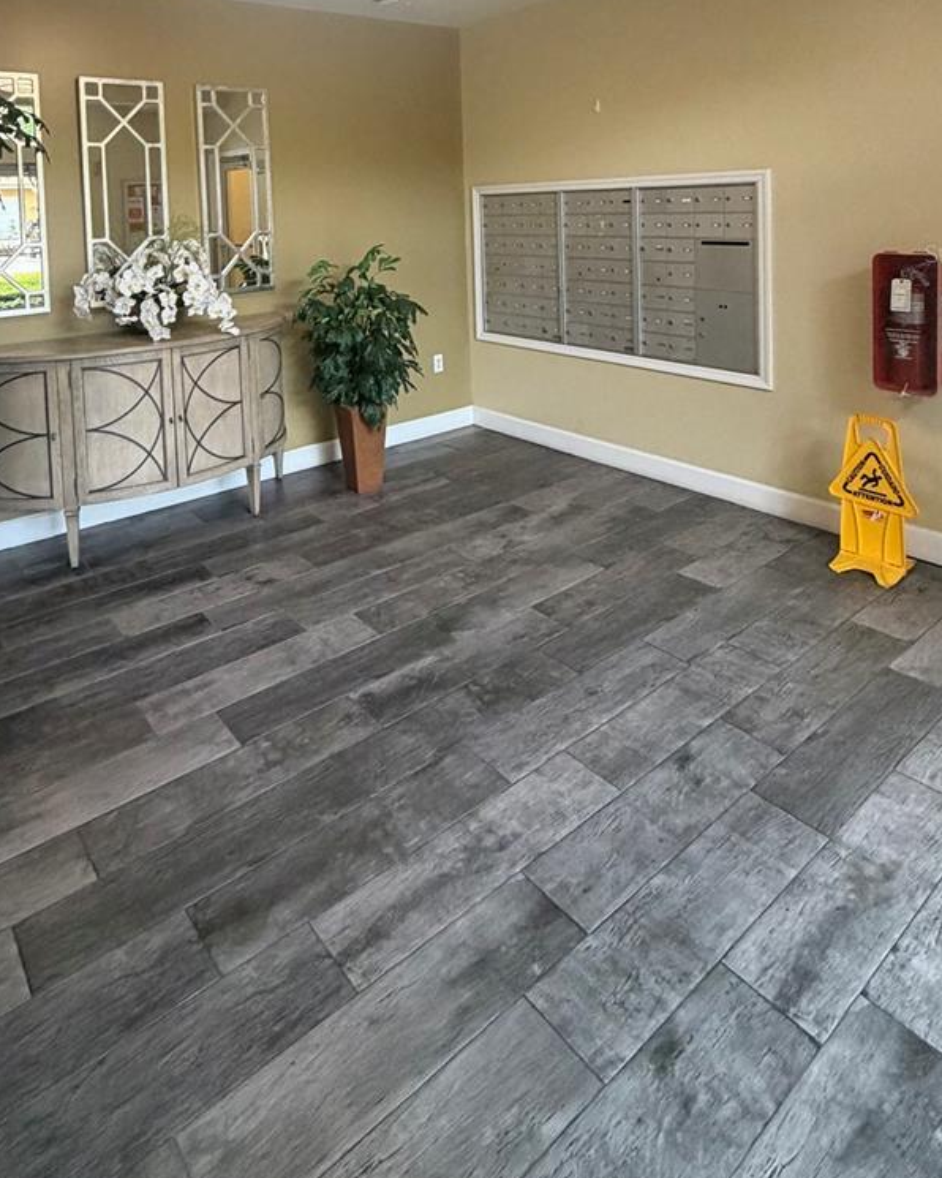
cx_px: 326
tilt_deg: -3.5
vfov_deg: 68.6
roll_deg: +3.1
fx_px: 767
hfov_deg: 61.8
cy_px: 253
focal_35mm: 22
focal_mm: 2.22
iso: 320
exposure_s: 1/60
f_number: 2.2
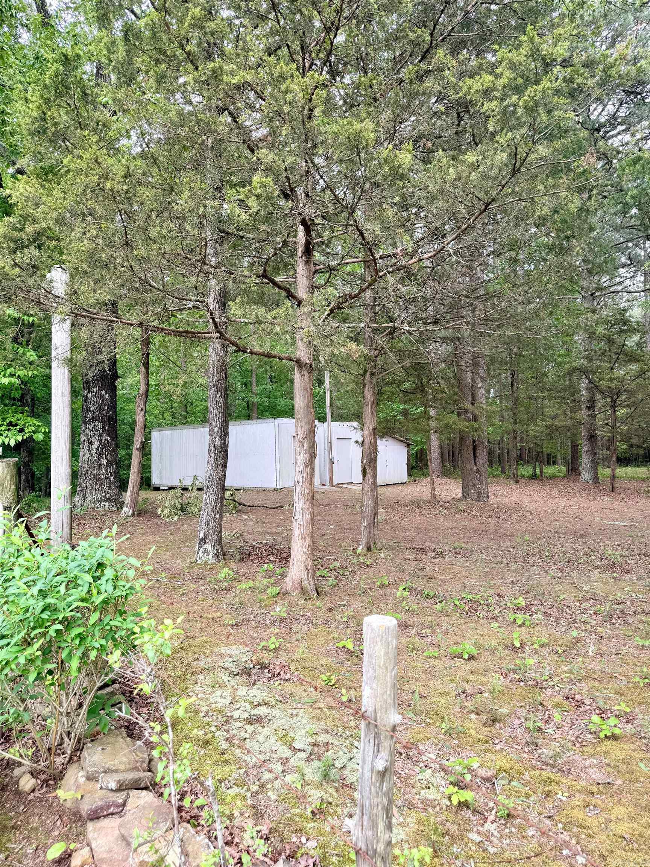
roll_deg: +0.8
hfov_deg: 56.8
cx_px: 325
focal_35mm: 24
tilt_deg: +1.0
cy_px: 434
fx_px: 601
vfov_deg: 71.6
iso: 64
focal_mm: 6.76
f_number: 1.78
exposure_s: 1/276
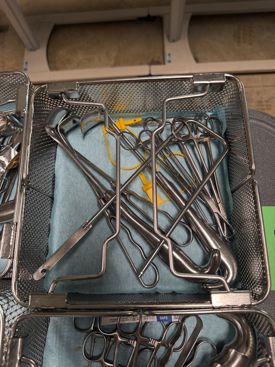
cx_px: 138
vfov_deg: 71.6
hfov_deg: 56.8
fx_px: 254
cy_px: 184
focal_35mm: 24
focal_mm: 6.76
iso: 125
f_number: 1.78
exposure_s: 1/121
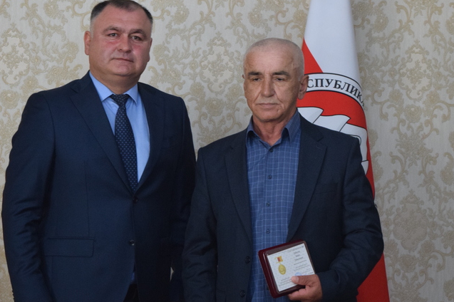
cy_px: 160
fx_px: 1306
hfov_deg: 19.7
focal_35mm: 104
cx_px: 197
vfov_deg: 13.2
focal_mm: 55
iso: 1800
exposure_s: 1/60
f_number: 5.6
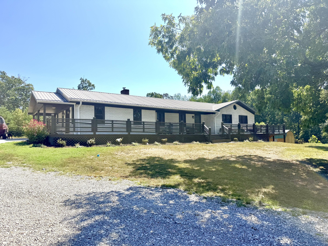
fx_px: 227
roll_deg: +0.9
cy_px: 123
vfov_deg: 56.8
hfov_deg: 71.6
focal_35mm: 24
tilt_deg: +4.4
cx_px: 164
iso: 80
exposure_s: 1/4975
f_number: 1.78
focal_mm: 6.76
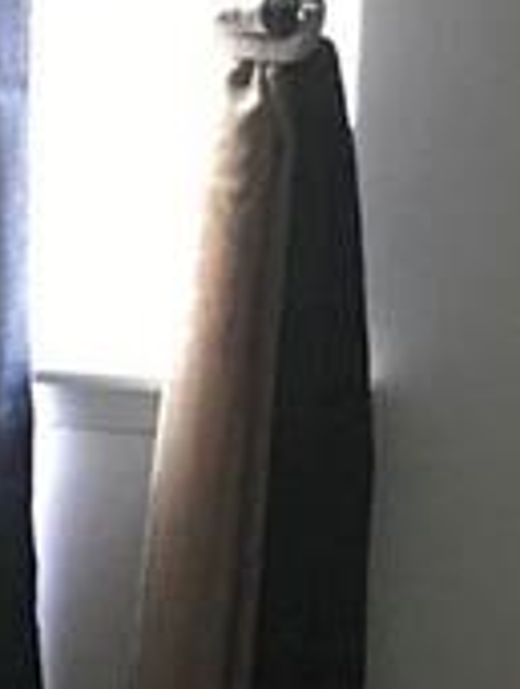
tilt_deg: -9.9
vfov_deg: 10.1
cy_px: 310
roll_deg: +0.3
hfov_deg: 7.4
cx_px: -464
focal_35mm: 196
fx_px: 3911
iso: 80
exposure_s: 1/4
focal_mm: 3.99
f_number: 1.8
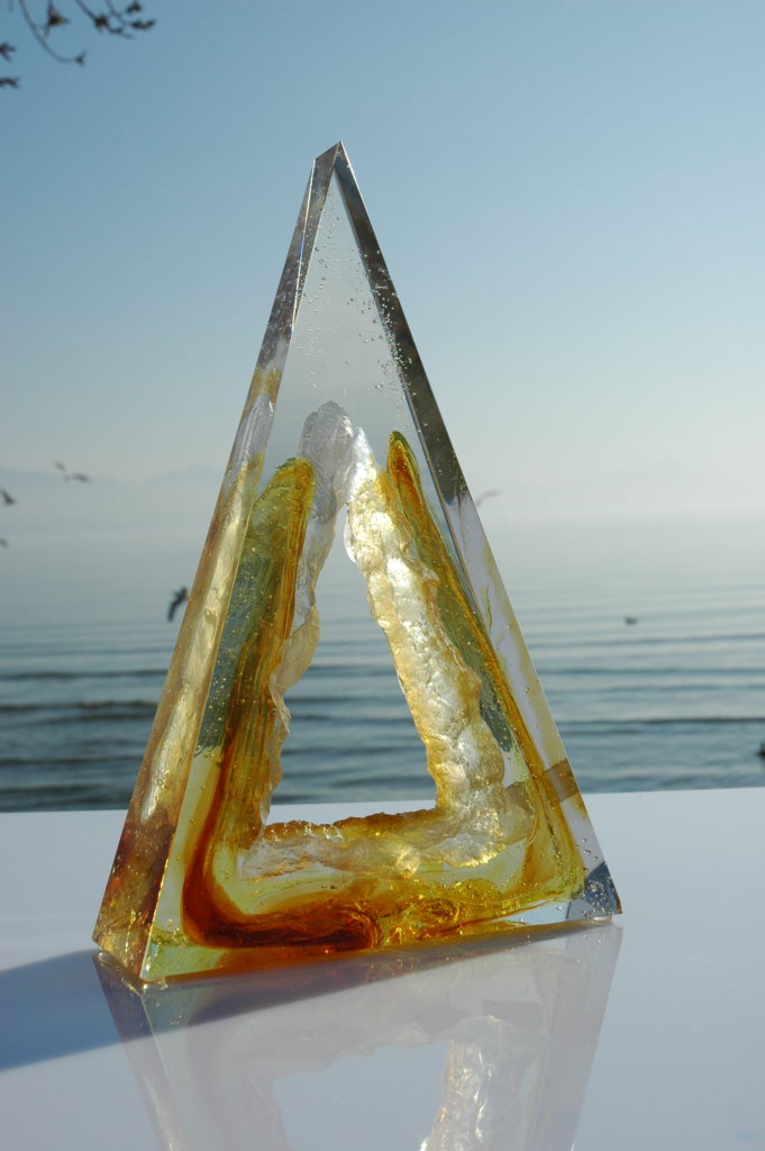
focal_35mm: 52
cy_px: 576
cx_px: 382
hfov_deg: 25.7
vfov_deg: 37.9
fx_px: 1676
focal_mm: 35
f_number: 8
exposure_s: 1/1600
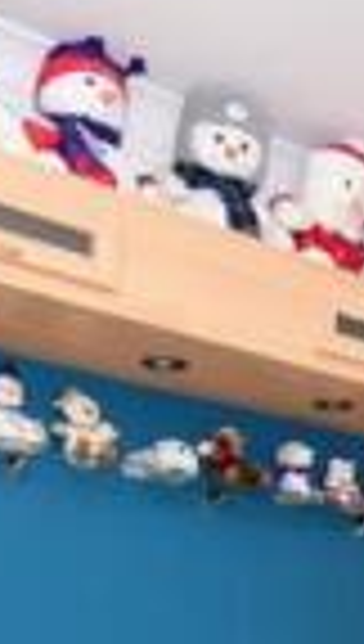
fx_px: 1229
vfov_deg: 26.2
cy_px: 768
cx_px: 544
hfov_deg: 15.5
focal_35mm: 72
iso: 400
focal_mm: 10
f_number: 6.3
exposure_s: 1/160
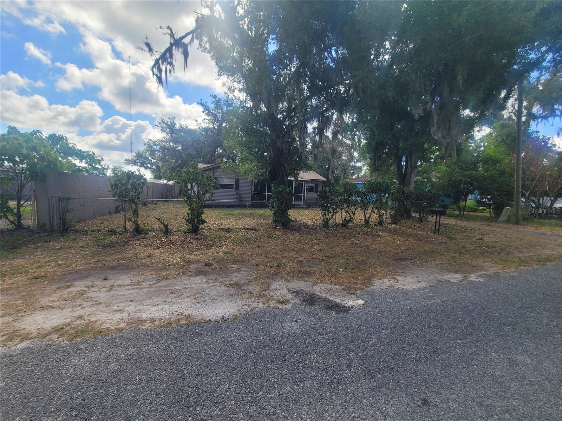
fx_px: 211
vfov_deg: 89.9
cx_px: 281
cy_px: 210
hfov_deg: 106.2
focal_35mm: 13
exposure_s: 1/885
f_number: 2.2
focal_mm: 2.2
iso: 50
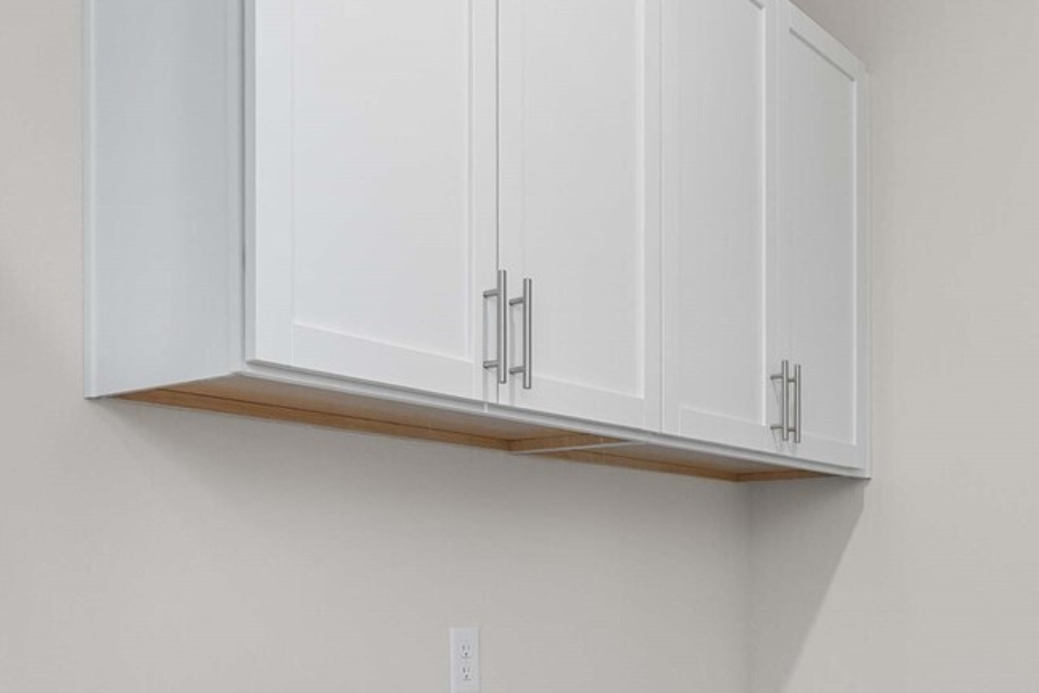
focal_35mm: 39
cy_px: 613
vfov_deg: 32.6
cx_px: 568
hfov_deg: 49.5
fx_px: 1126
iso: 1000
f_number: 7.1
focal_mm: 15
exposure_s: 1/5
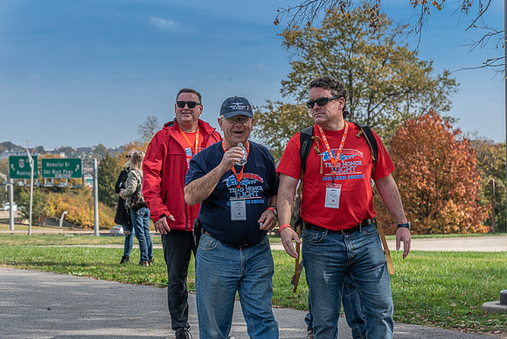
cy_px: 170
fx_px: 1155
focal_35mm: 82
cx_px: 254
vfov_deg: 16.7
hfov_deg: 24.8
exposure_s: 1/1000
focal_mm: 82
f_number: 8
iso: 500
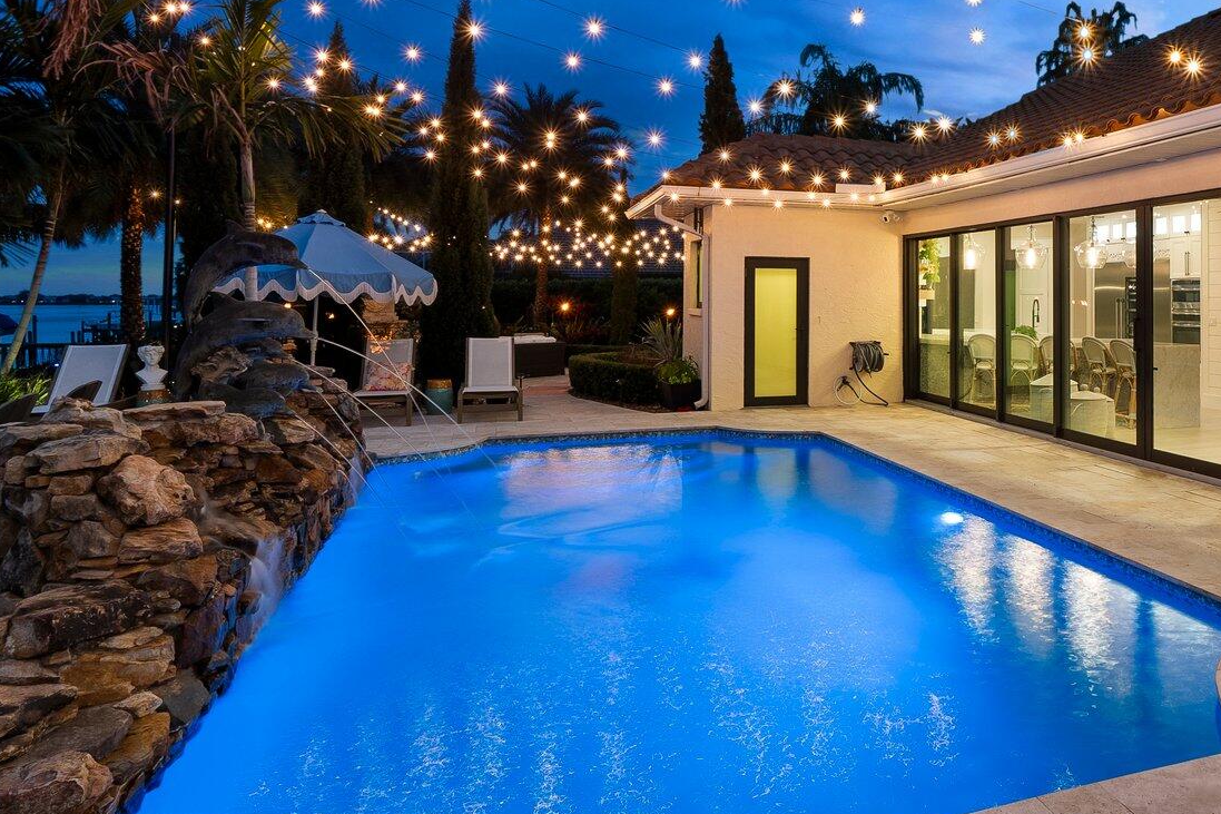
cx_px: 922
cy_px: 272
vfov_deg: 45.7
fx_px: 949
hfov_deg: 61.6
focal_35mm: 28
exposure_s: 3.2
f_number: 8
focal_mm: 10
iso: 160
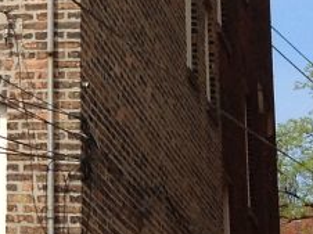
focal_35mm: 201
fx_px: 1816
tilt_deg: +17.0
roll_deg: -4.1
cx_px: -219
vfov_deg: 7.3
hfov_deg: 9.5
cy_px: -97
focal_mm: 4.28
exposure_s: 1/1592
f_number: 2.4
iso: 50
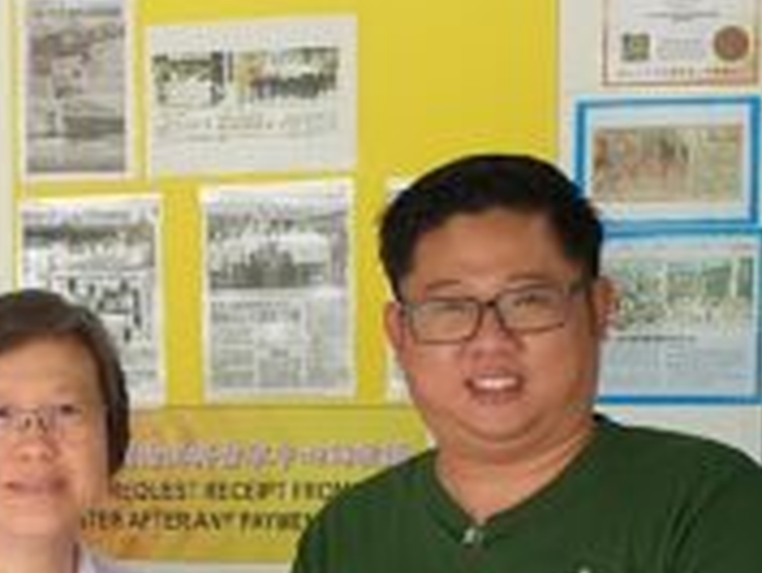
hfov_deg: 17.0
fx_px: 2489
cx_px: 13
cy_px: 508
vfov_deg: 13.0
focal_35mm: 113
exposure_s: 1/100
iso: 64
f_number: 2.4
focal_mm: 4.3
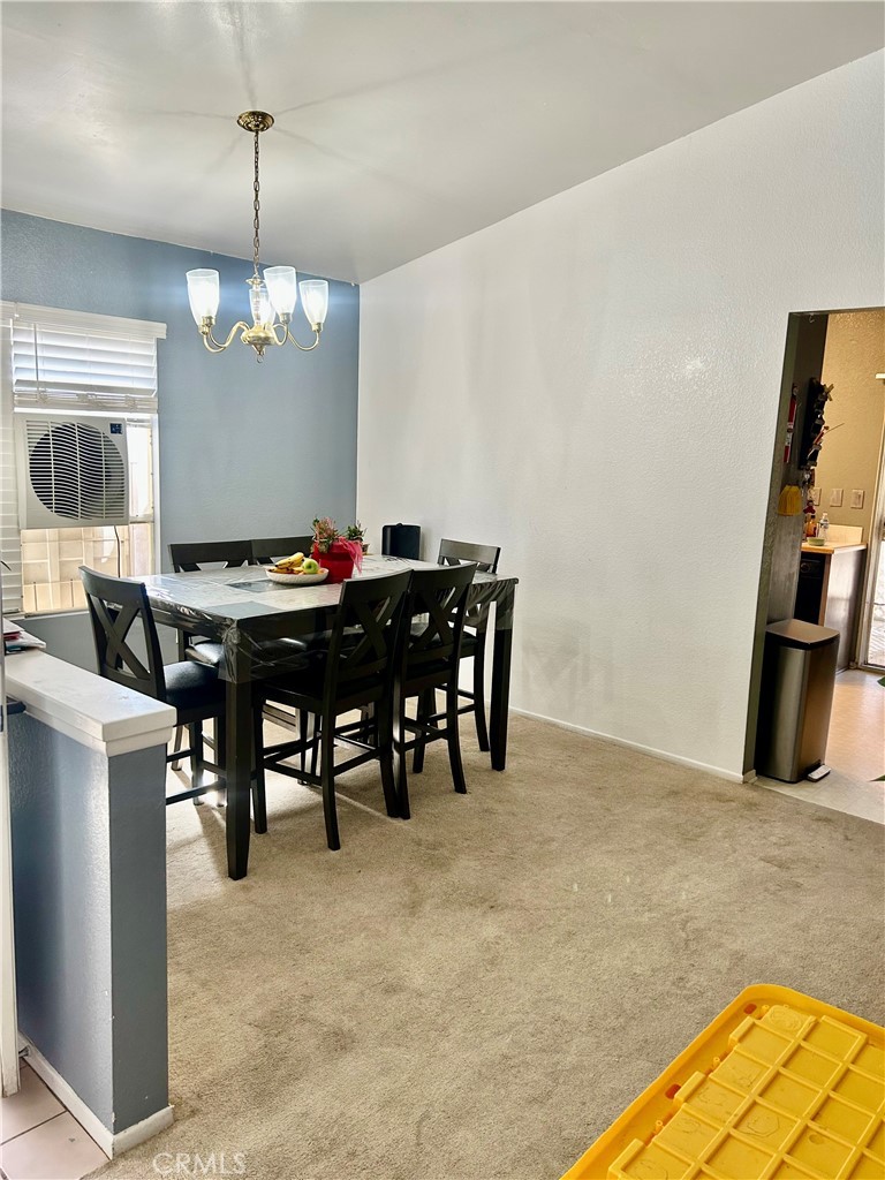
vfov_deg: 67.3
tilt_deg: -9.2
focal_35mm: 26
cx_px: 442
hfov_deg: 53.1
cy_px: 590
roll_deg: -2.2
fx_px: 886
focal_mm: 5.7
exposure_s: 1/120
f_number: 1.5
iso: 100
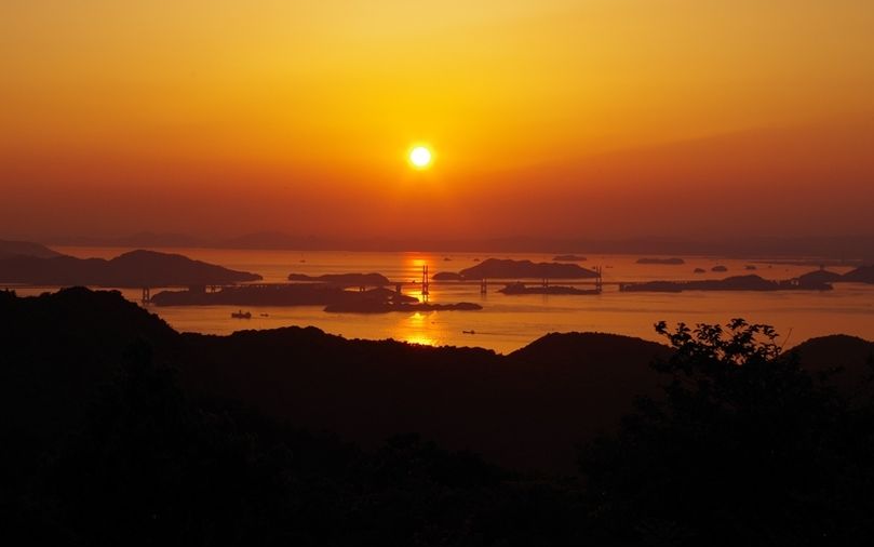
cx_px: 439
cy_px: 275
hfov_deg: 24.6
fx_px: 2001
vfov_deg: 15.6
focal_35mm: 84
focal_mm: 55
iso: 200
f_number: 13
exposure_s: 1/200
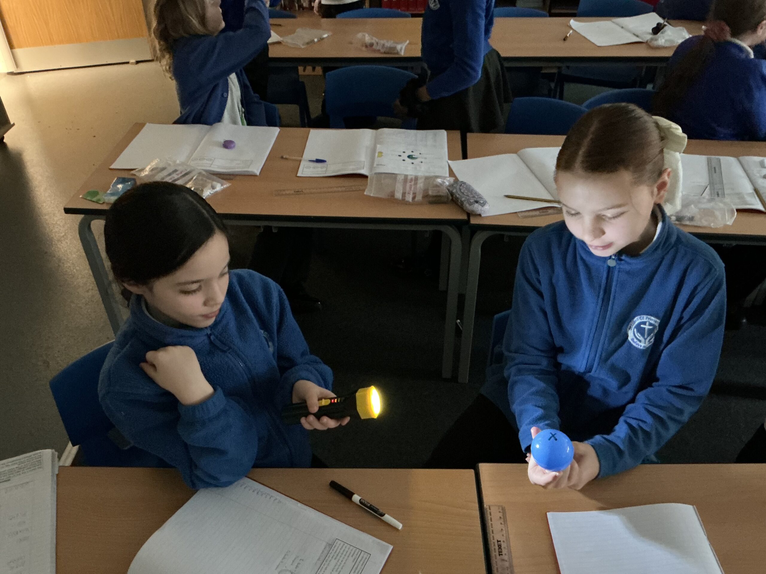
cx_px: 383
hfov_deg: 61.7
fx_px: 642
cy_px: 287
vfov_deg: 48.2
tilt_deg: -38.6
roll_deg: +1.2
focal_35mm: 29
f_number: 1.8
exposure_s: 1/17
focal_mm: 3
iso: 500
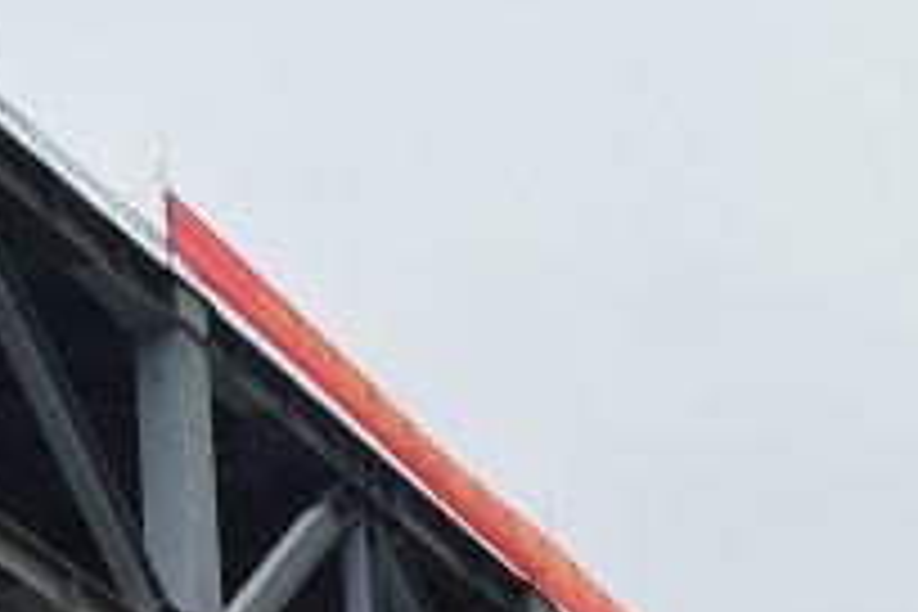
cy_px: 1325
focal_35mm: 169
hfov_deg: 12.1
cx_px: 180
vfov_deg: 7.7
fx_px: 4309
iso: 400
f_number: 9
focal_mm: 18
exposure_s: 1/125
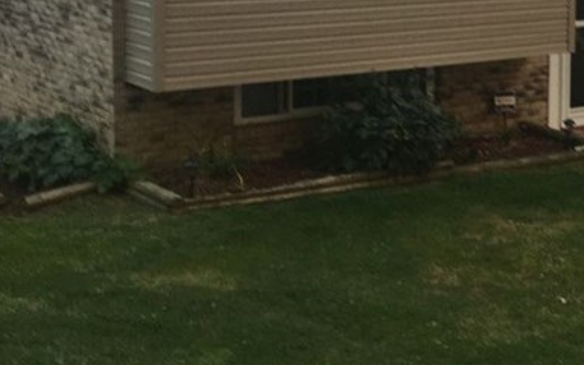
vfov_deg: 15.6
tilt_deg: -5.4
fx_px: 1305
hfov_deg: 24.2
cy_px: -4
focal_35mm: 82
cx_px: 564
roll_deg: -1.7
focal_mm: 4.15
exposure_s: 1/60
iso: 32
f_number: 2.2
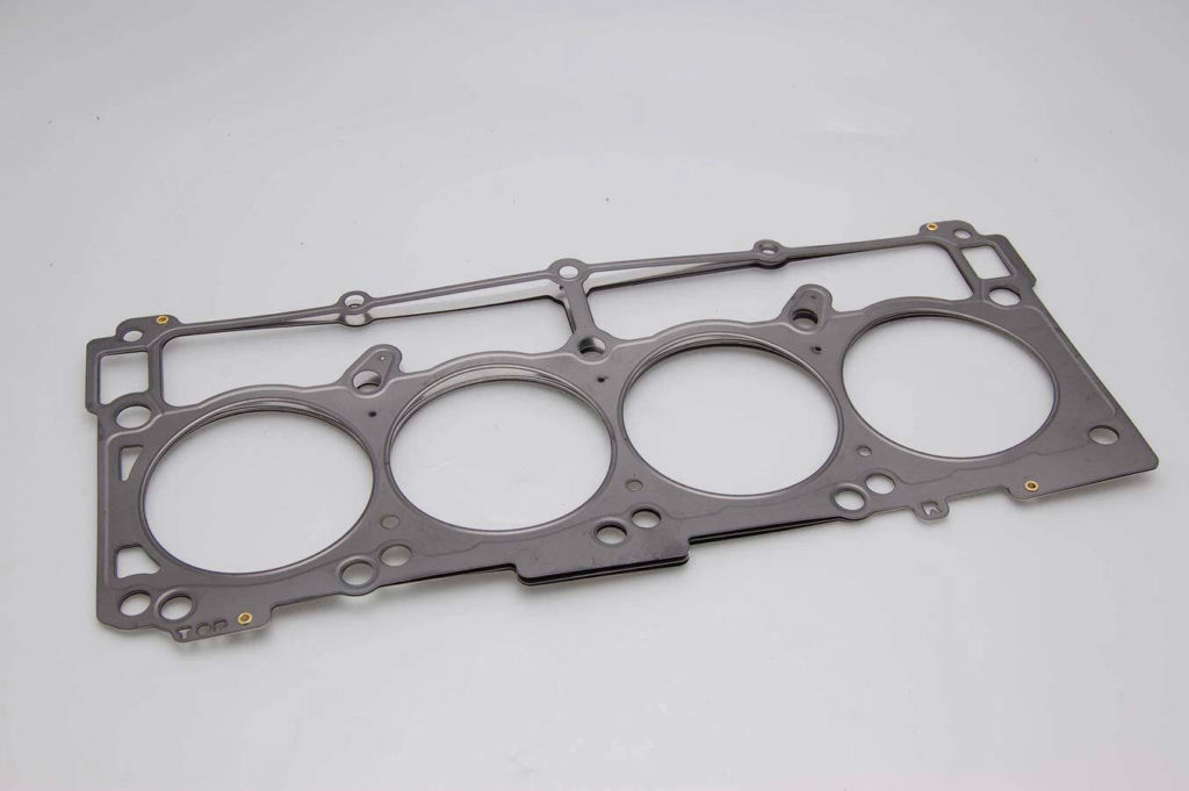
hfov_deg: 43.6
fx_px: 1485
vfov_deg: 29.8
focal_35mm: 45
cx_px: 594
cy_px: 396
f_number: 8
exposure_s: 1/125
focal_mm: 30
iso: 200
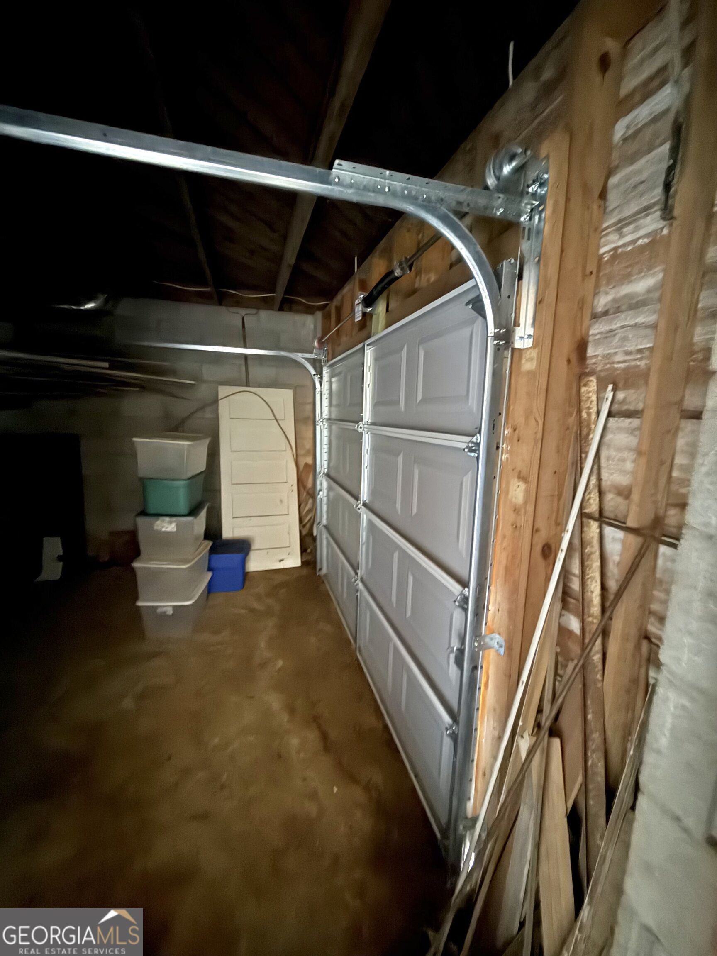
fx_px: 387
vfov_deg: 102.1
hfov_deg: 85.7
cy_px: 478
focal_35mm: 14
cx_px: 358
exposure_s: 1/4
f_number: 2.2
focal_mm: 2.22
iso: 1250
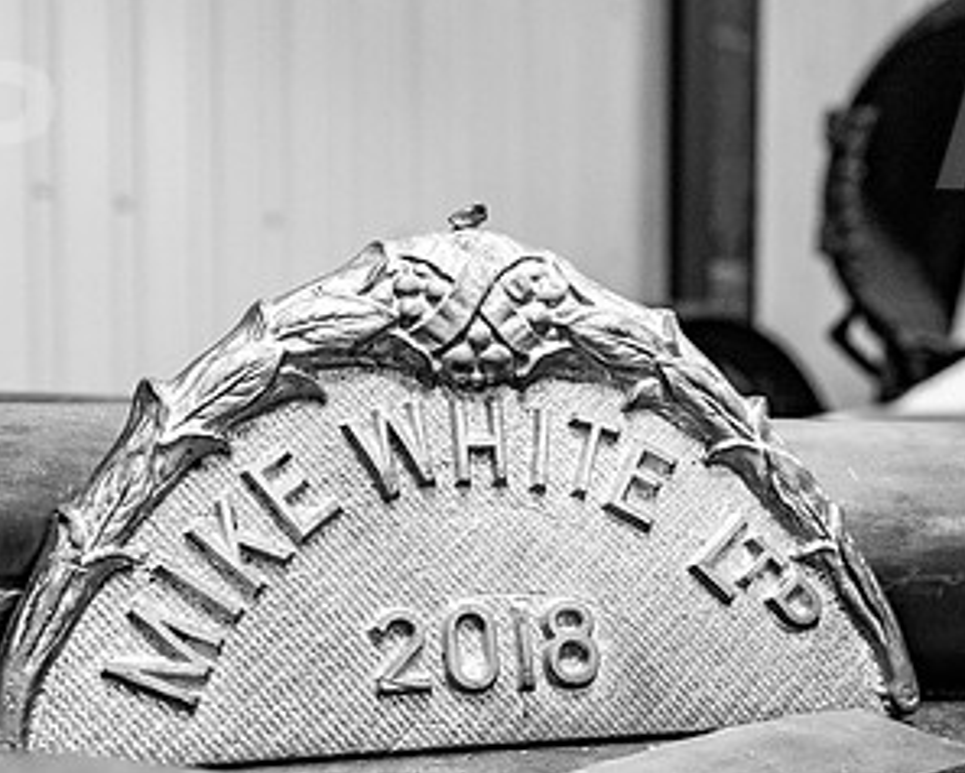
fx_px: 1257
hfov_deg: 42.0
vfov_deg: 33.9
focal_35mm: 44
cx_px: 494
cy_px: 512
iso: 1250
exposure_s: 1/100
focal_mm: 24
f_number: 4.5
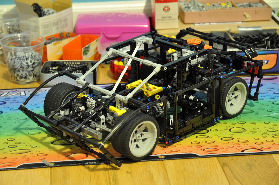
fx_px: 813
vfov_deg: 13.0
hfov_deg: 19.5
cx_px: 140
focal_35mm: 105
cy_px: 92
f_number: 7.1
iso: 200
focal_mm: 70
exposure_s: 2
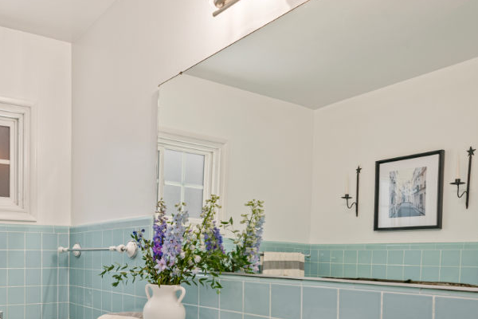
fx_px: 425
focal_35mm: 32
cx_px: 75
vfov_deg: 39.4
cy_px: 257
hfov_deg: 53.5
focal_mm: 16
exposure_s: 1/4
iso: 200
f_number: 9
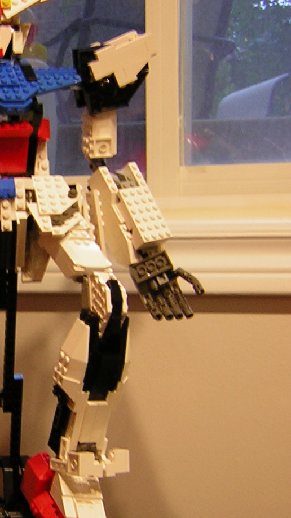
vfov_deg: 27.8
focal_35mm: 76
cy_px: 313
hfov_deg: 15.6
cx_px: 13
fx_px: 1042
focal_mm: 5.2
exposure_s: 1/7
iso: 50
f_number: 2.7
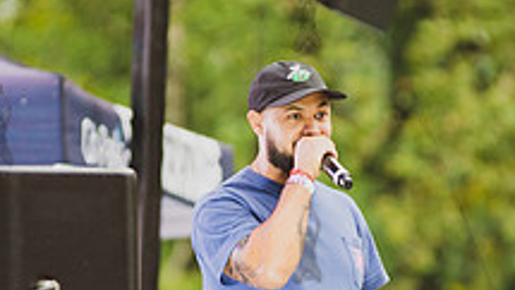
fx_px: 7716
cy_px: 241
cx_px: 307
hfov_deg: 3.8
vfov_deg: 2.2
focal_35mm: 565
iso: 2000
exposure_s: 1/200
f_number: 4
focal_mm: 200
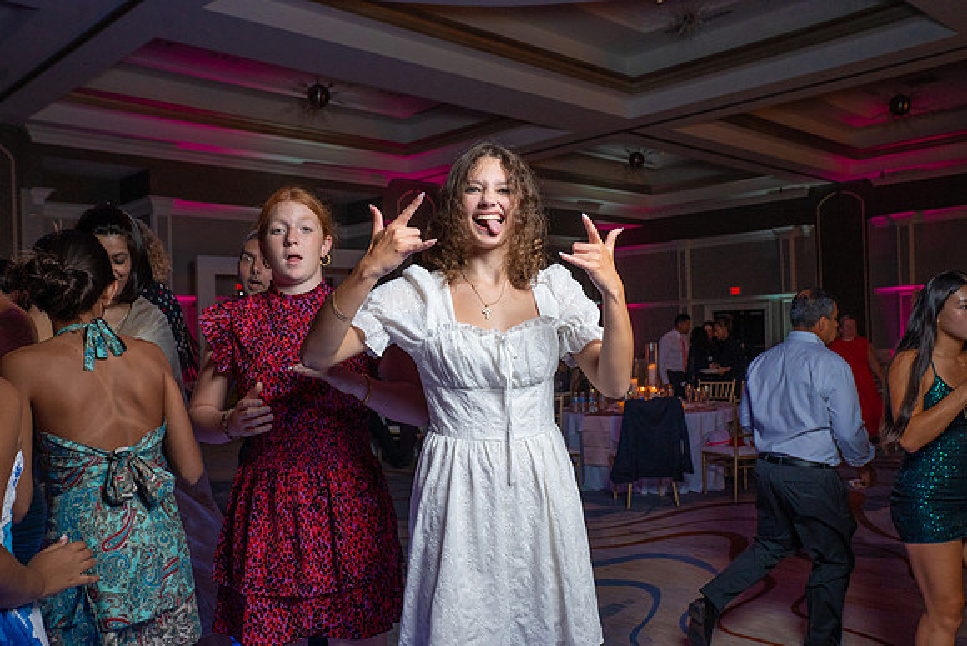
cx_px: 484
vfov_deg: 41.1
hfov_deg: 58.7
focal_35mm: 32
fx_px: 860
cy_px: 323
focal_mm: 32
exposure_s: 1/200
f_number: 5.6
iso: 2000
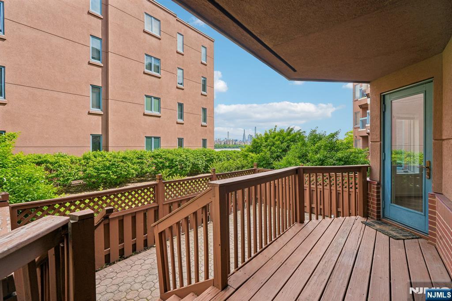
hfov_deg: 96.8
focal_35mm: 16
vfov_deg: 73.7
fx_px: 201
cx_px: 226
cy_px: 150
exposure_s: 1/160
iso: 100
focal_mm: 16
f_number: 8
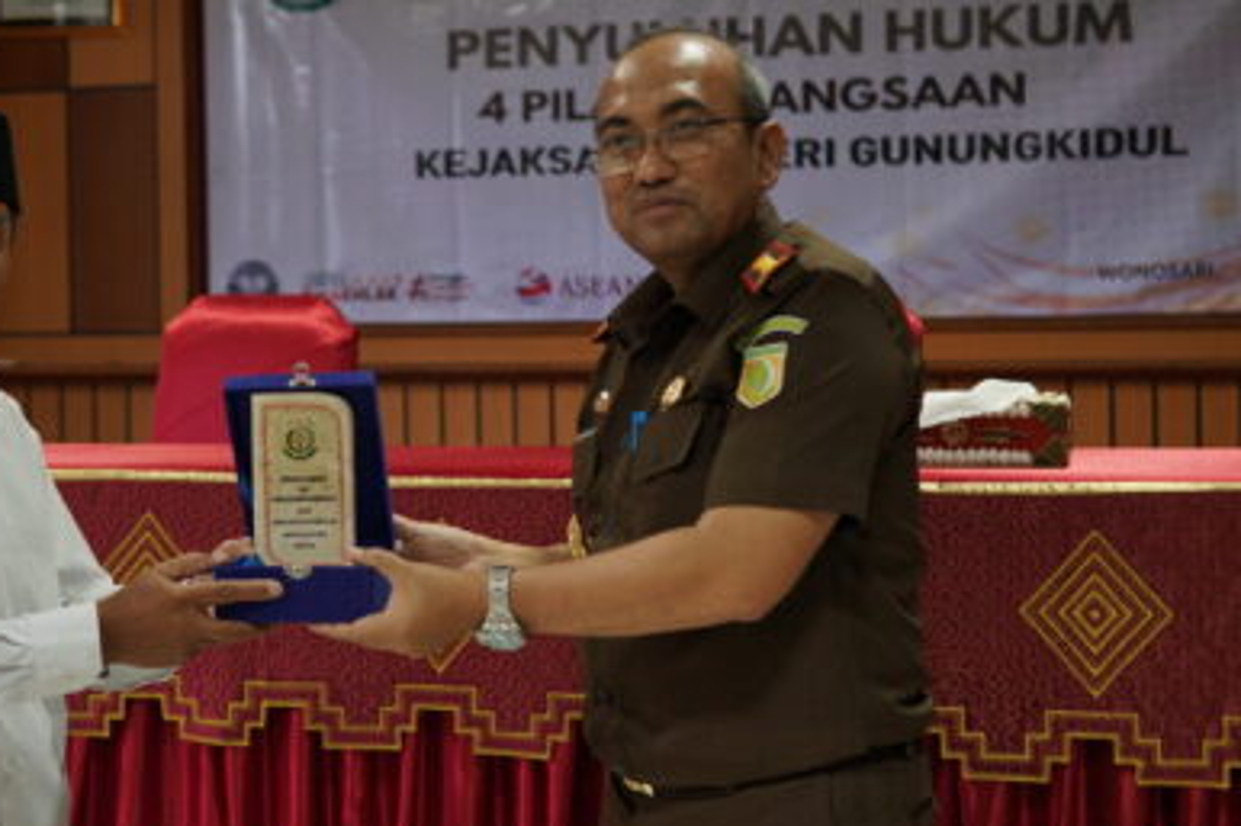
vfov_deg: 19.4
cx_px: 354
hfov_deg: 28.5
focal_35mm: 70
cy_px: 358
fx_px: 2412
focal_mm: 30
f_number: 2.2
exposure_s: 1/100
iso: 500
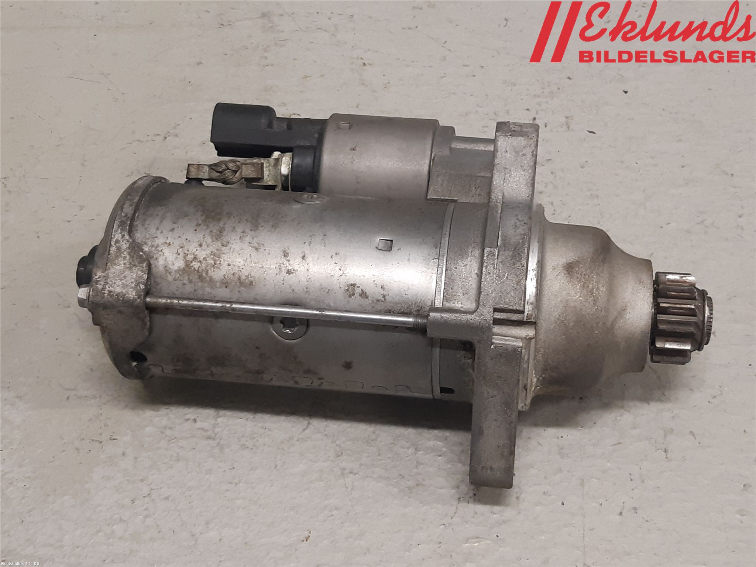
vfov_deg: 53.1
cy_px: 284
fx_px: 568
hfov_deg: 67.3
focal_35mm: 26
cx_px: 378
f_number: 1.7
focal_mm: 3.93
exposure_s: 1/50
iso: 125
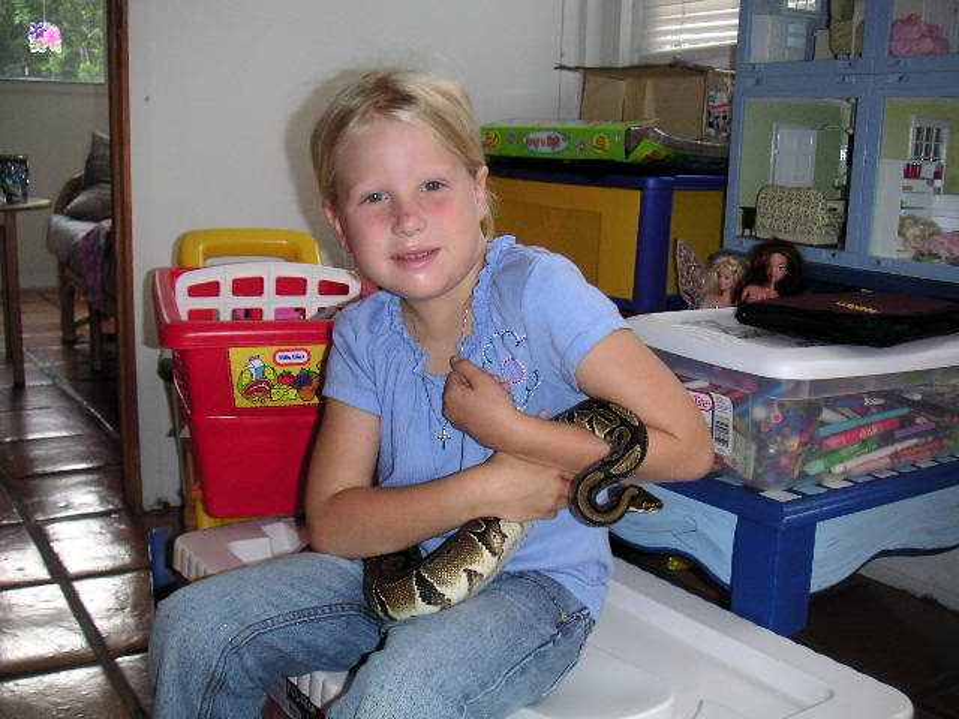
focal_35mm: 38
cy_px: 360
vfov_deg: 37.7
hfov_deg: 49.0
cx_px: 480
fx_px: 1053
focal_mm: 6
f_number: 2.8
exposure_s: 1/45
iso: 160
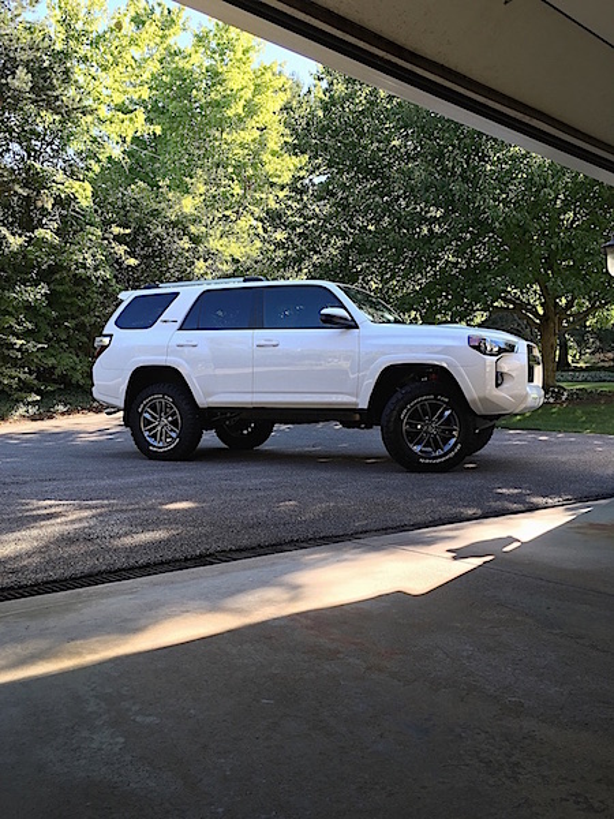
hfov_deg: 48.2
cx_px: 307
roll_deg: +0.2
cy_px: 410
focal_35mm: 29
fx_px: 686
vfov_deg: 61.7
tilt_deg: +0.2
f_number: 2.2
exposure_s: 1/143
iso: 25
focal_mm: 4.15
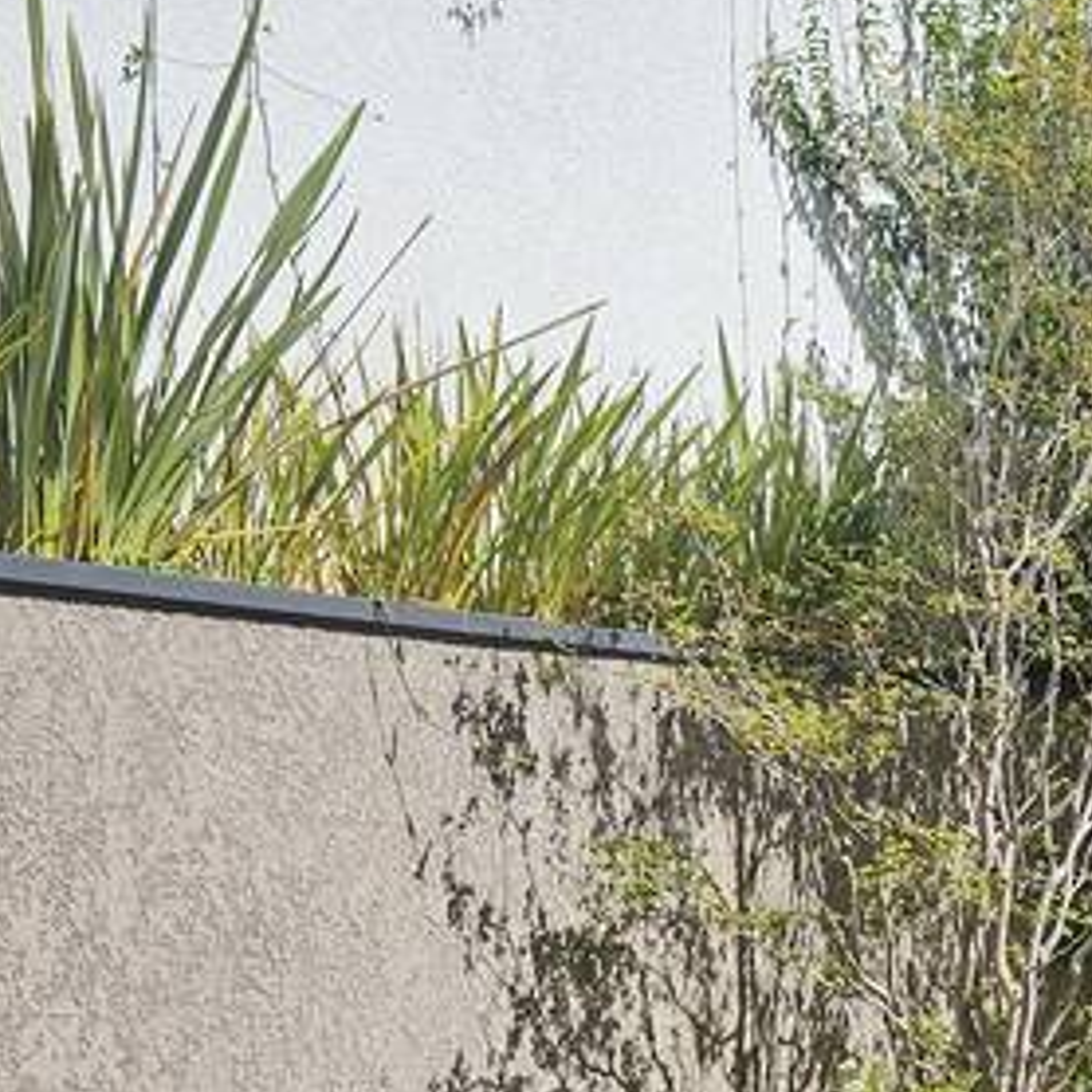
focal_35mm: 79
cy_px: 1241
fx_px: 2820
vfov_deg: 20.7
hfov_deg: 21.1
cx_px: 1135
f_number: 1.8
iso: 25
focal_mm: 5.4
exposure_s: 1/1915
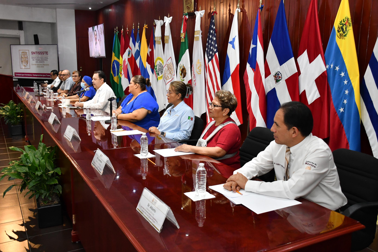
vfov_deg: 38.9
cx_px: 189
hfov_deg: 55.8
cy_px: 126
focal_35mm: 34
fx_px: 357
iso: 1600
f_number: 5.6
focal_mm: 23
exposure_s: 1/100
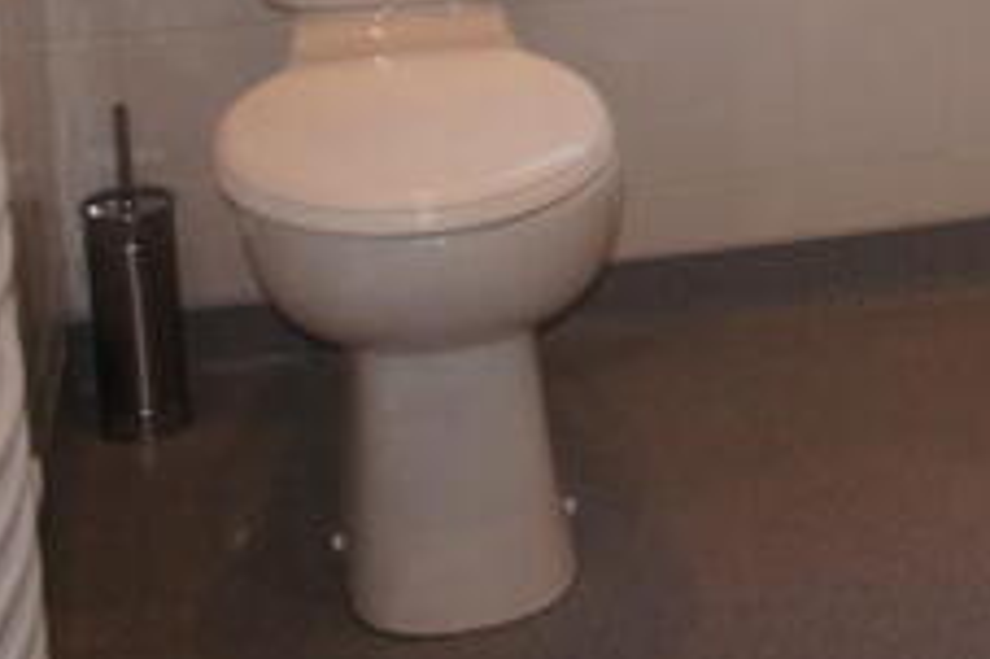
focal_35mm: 78
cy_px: -209
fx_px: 2143
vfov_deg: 16.5
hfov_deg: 23.4
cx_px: 1247
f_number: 4.5
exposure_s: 1/80
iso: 200
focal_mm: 18
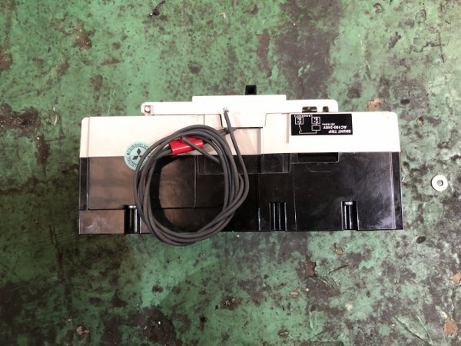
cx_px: 230
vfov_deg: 49.7
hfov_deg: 63.4
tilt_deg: -82.3
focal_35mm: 28
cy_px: 173
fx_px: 373
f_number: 1.8
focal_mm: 3.99
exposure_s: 1/15
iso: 100
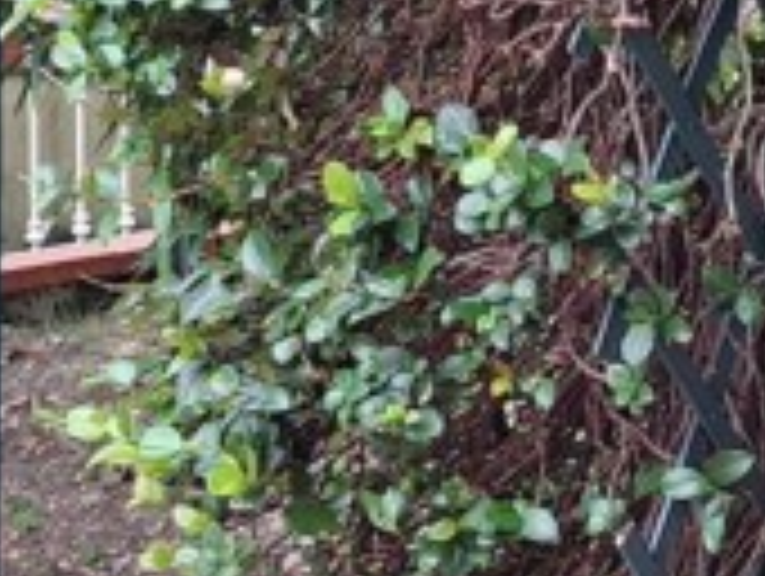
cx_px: 698
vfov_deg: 9.1
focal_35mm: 162
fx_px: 3585
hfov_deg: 12.1
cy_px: 0
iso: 100
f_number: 1.8
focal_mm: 5.54
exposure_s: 1/50
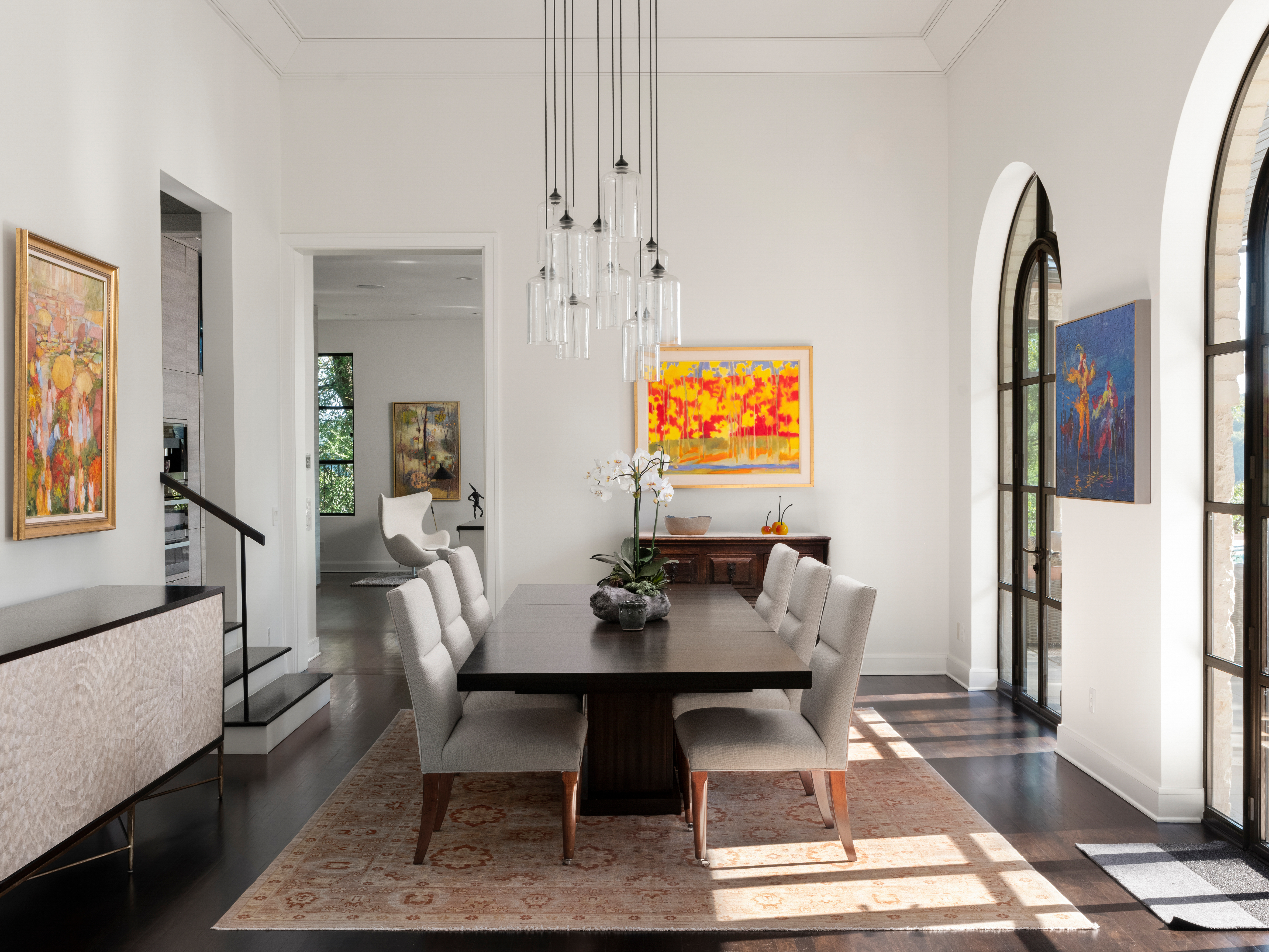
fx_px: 1356
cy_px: 474
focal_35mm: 37
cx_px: 624
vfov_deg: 38.7
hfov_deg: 50.1
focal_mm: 45
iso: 320
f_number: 18
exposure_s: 1
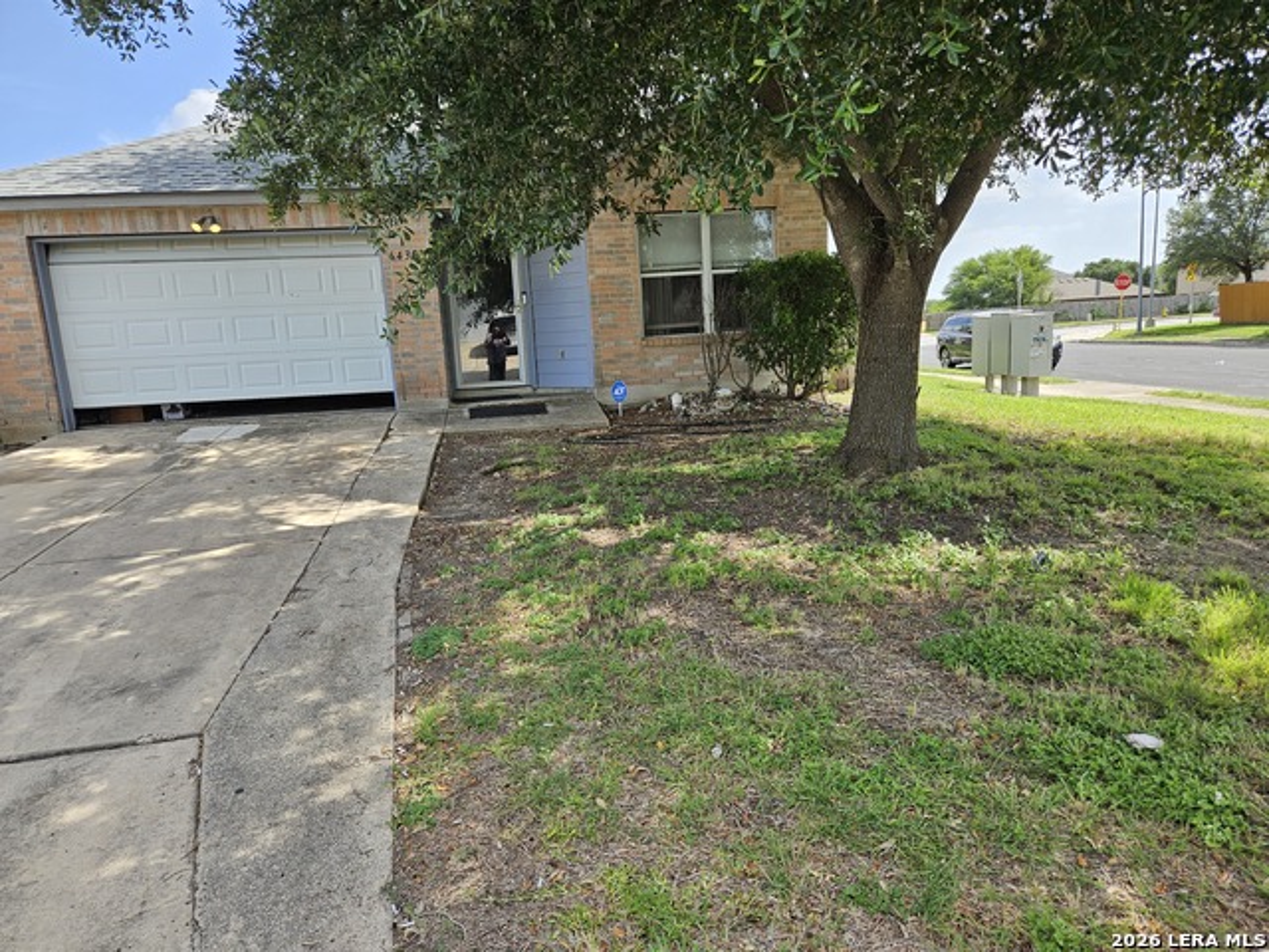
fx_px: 843
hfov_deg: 73.9
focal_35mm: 23
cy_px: 476
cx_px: 634
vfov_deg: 58.9
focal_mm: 5.4
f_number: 1.8
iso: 25
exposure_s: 1/544
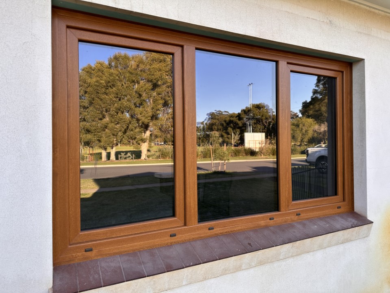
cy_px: 146
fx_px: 270
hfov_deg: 71.6
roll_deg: +0.9
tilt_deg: -0.7
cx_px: 195
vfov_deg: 56.8
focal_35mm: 24
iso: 80
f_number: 1.78
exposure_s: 1/246
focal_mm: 6.86
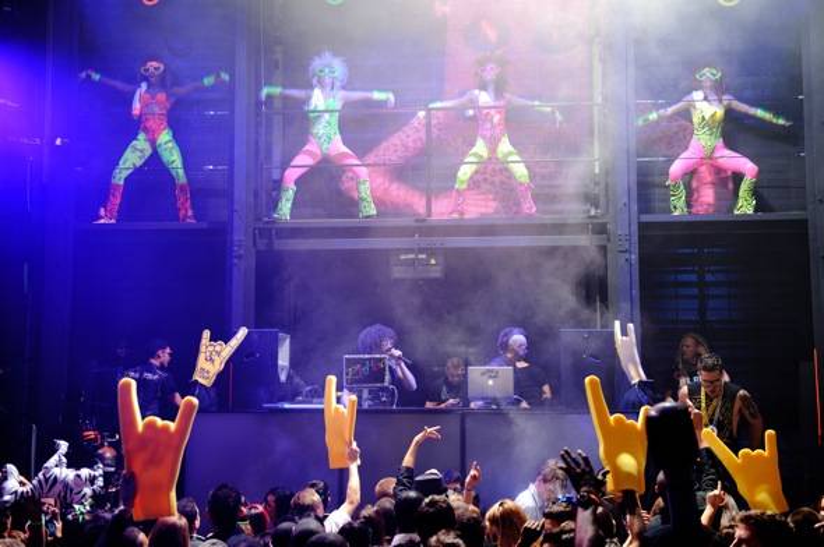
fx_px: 1029
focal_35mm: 45
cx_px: 412
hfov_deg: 43.6
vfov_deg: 29.8
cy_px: 274
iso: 1250
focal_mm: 45
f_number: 3.2
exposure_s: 1/80
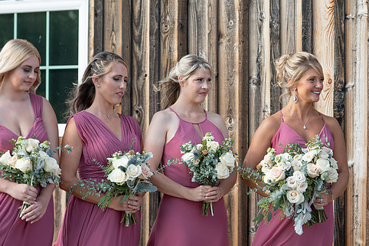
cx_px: 164
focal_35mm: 115
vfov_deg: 11.9
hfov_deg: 17.8
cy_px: 117
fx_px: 1178
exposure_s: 1/250
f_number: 4
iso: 100
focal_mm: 87
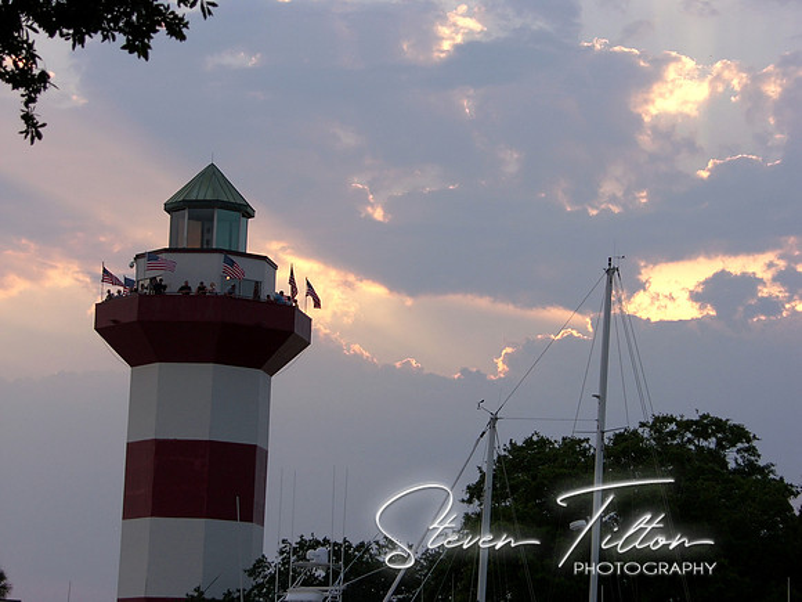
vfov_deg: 12.3
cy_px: 301
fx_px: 2780
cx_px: 401
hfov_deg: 16.4
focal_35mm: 120
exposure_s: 1/250
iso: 50
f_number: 3.5
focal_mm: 31
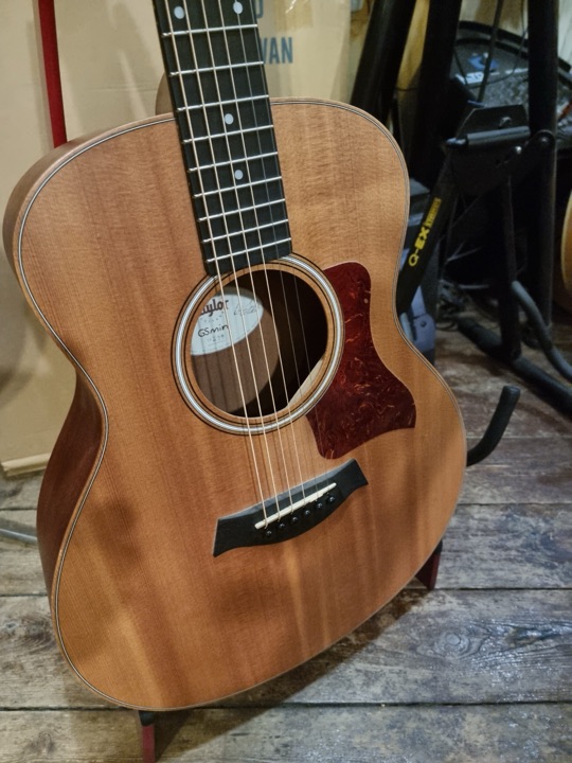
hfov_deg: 56.8
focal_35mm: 24
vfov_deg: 71.6
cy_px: 382
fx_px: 529
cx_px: 286
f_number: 1.8
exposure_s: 1/25
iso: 1250
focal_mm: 6.7
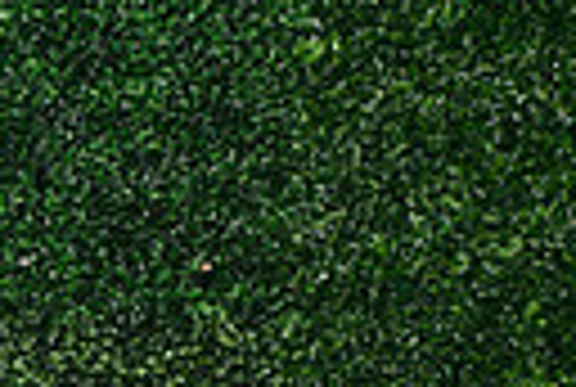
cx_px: -644
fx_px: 2534
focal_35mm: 158
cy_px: 808
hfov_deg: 11.5
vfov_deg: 8.3
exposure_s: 1/60
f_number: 6.3
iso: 500
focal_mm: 35
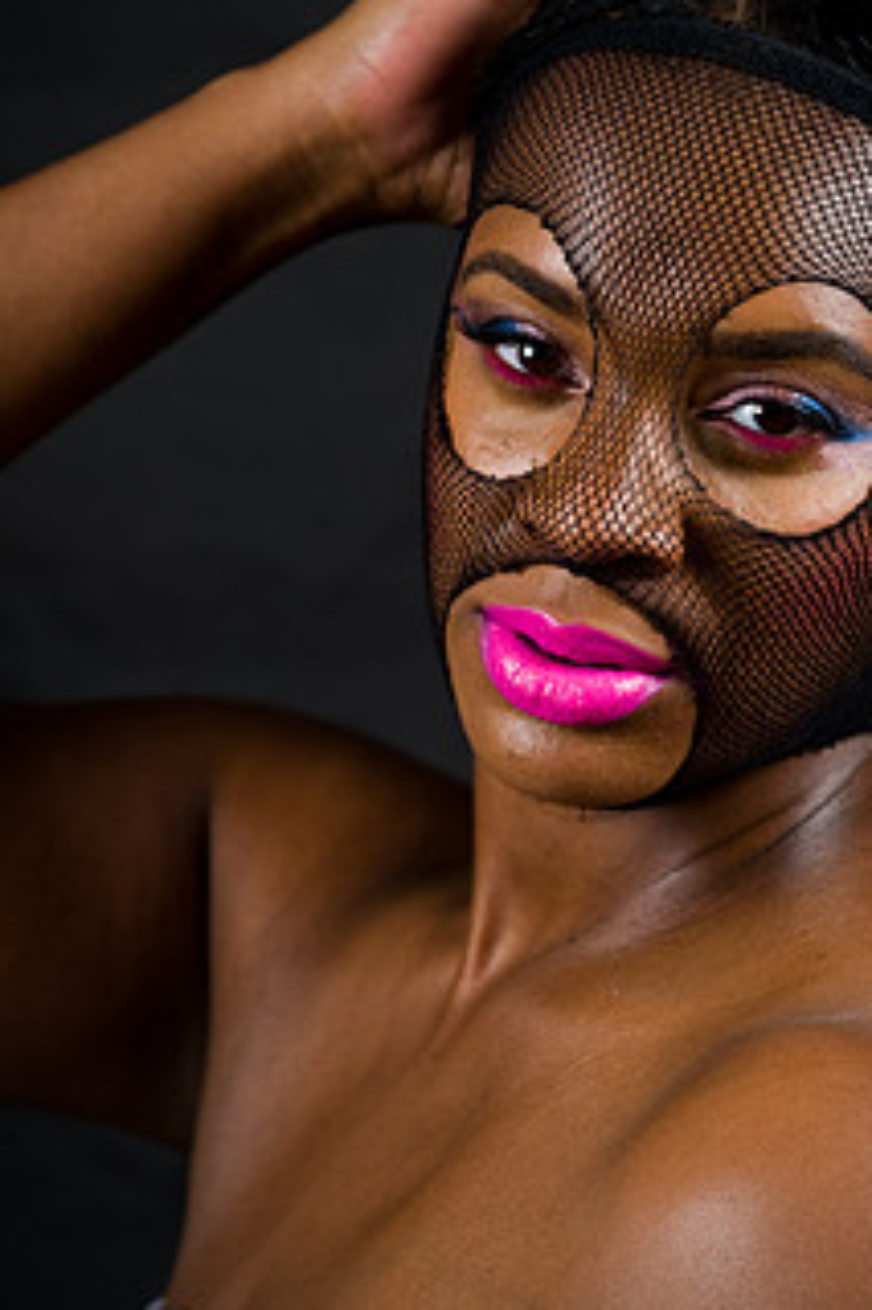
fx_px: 10220
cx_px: 555
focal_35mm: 281
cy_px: 532
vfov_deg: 7.3
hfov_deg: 4.9
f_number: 5.6
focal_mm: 200
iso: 200
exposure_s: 1/125
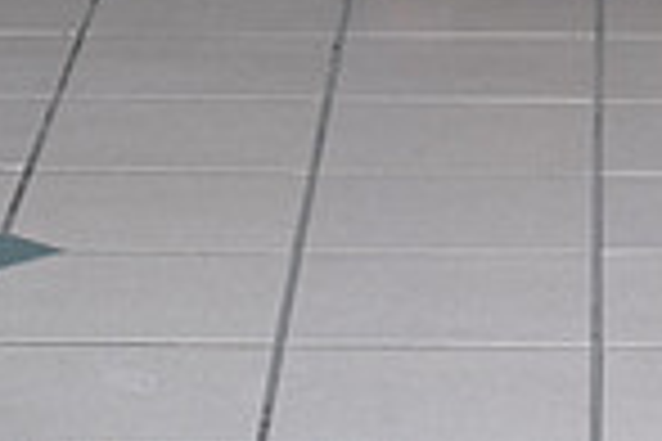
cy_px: -567
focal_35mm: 306
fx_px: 5627
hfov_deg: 6.7
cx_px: 482
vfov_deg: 4.4
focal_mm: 100
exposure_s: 1/160
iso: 1250
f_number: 5.6
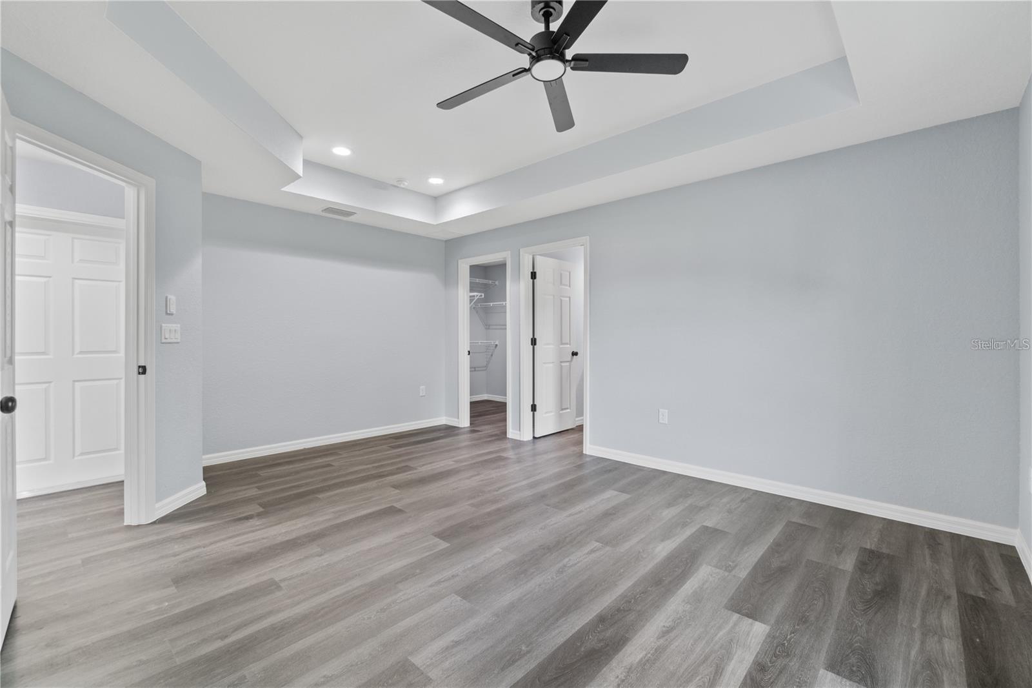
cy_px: 344
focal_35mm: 15
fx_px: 430
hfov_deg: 100.4
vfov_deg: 77.3
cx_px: 516
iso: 250
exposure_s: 1.6
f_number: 8
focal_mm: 10
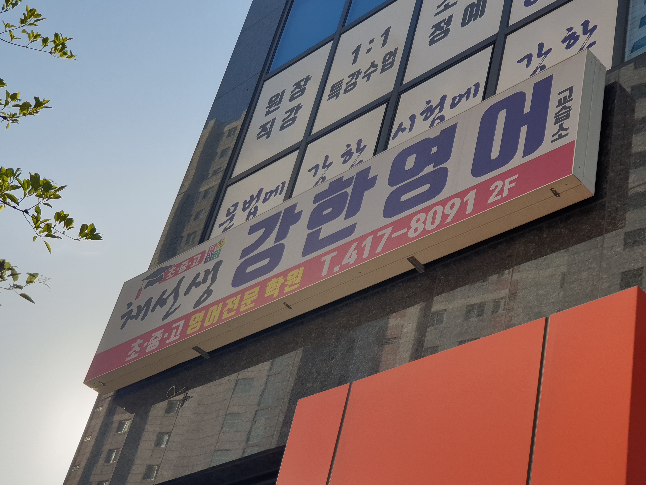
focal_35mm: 52
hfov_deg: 36.8
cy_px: 242
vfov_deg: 28.0
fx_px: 970
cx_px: 323
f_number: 2.4
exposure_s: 1/1488
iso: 100
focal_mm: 6
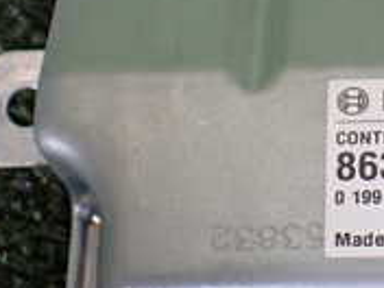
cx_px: 454
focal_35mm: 102
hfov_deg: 18.3
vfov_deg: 14.5
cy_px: 127
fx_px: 1131
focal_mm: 5.4
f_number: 2.3
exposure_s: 1/125
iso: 320
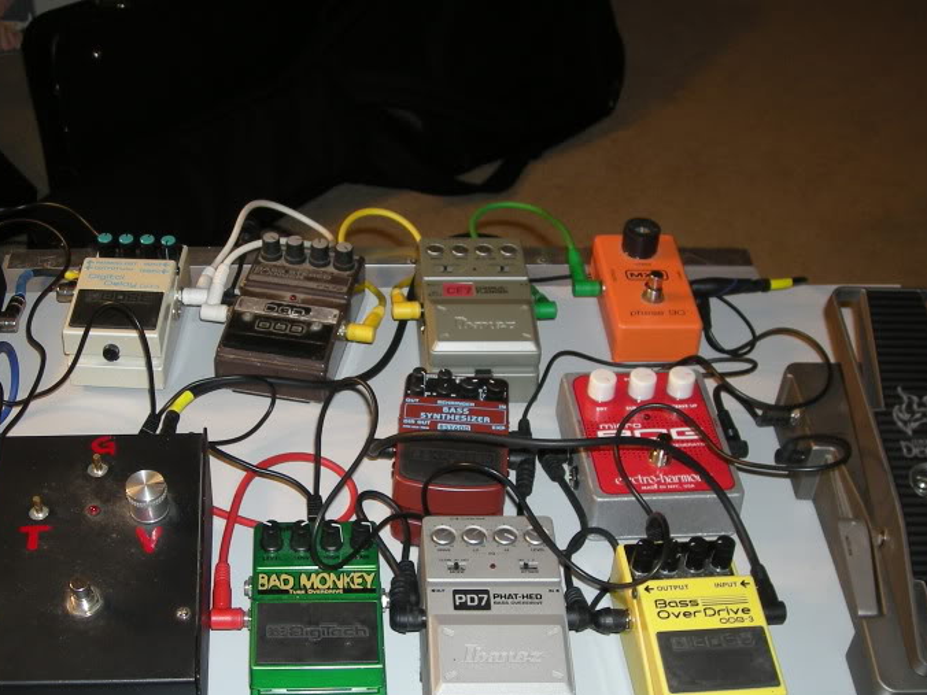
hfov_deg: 36.1
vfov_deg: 27.5
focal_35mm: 53
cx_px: 377
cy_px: 373
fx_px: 1419
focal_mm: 5.7
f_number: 2.8
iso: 50
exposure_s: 1/30
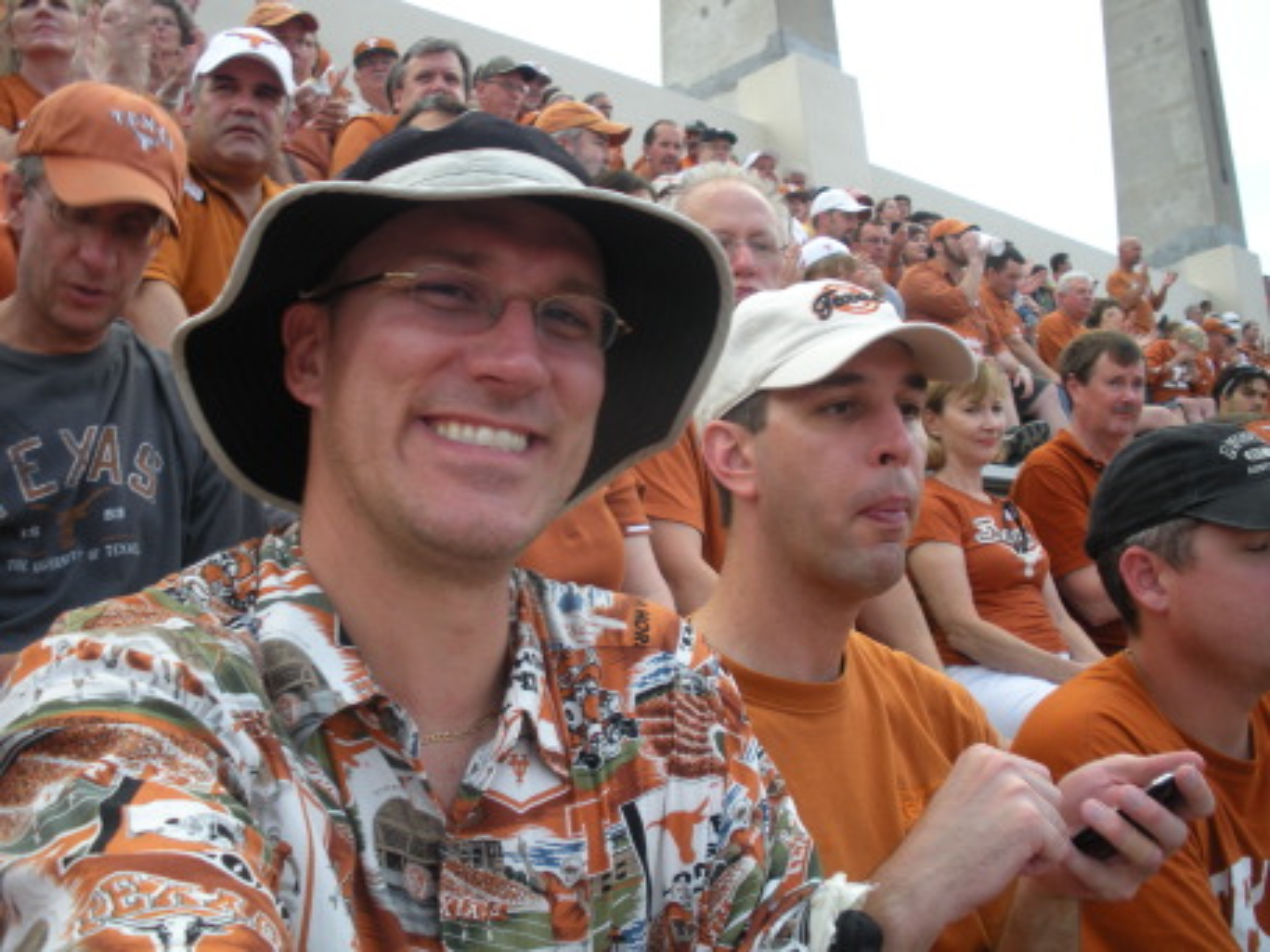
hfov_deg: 51.4
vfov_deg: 39.7
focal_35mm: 36
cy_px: 476
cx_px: 635
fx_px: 1321
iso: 73
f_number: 3.5
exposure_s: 1/54.3
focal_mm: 6.3
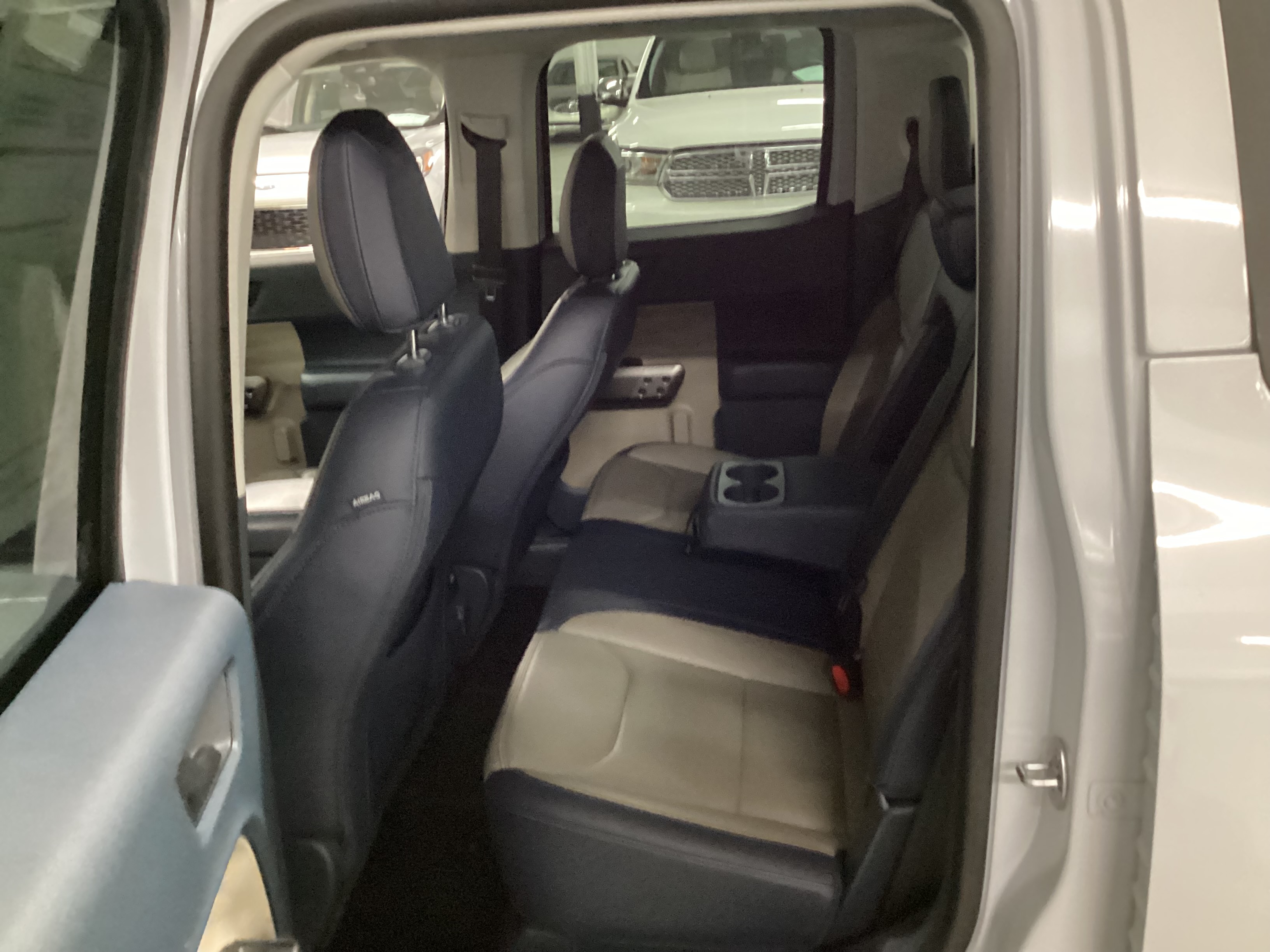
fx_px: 1137
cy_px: 476
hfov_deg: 58.4
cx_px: 635
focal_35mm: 31
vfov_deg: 45.4
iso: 800
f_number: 2.4
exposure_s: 1/24
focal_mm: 3.3
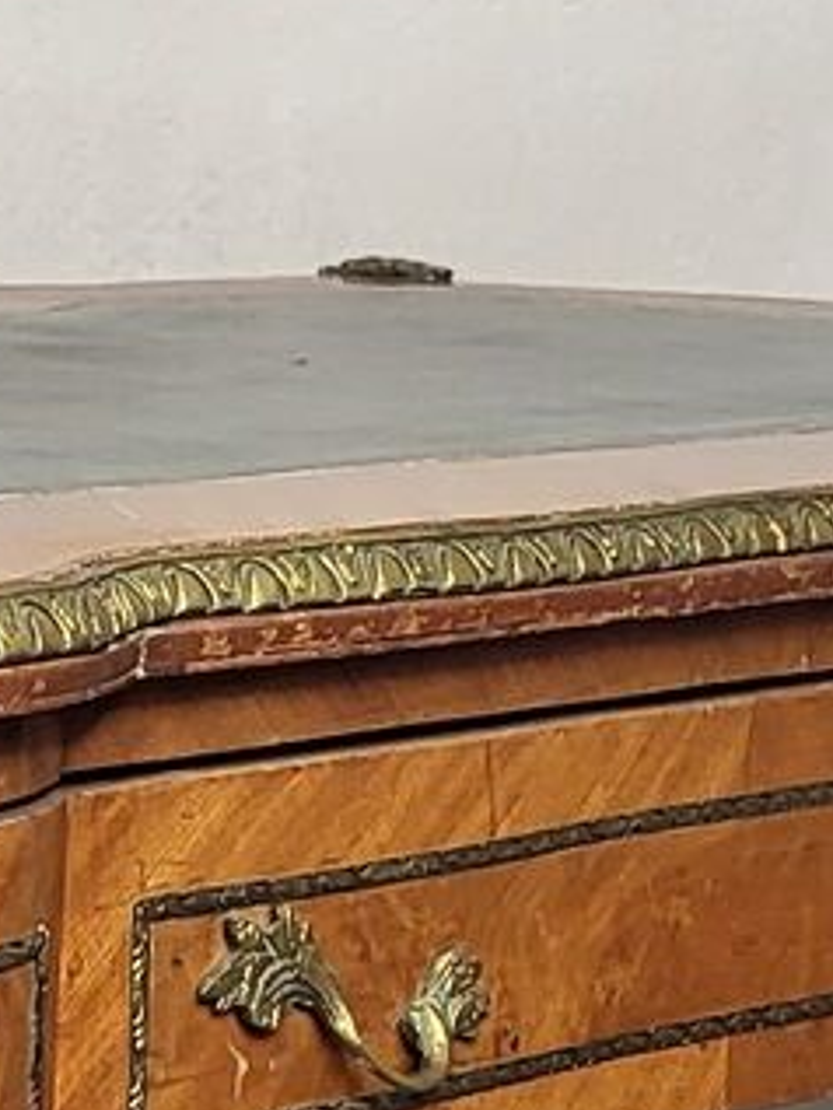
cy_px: 1215
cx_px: -340
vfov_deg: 11.9
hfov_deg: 8.9
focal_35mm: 164
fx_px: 5258
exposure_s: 1/50
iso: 200
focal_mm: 5.4
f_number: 1.8
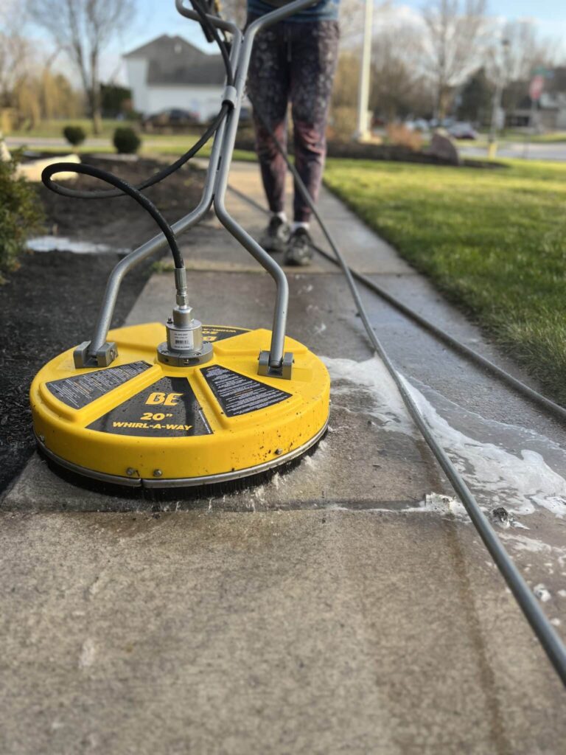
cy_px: 378
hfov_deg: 53.1
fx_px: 567
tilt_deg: -26.5
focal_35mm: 26
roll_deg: -2.0
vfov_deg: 67.3
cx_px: 283
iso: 50
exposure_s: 1/567
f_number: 1.5
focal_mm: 5.7
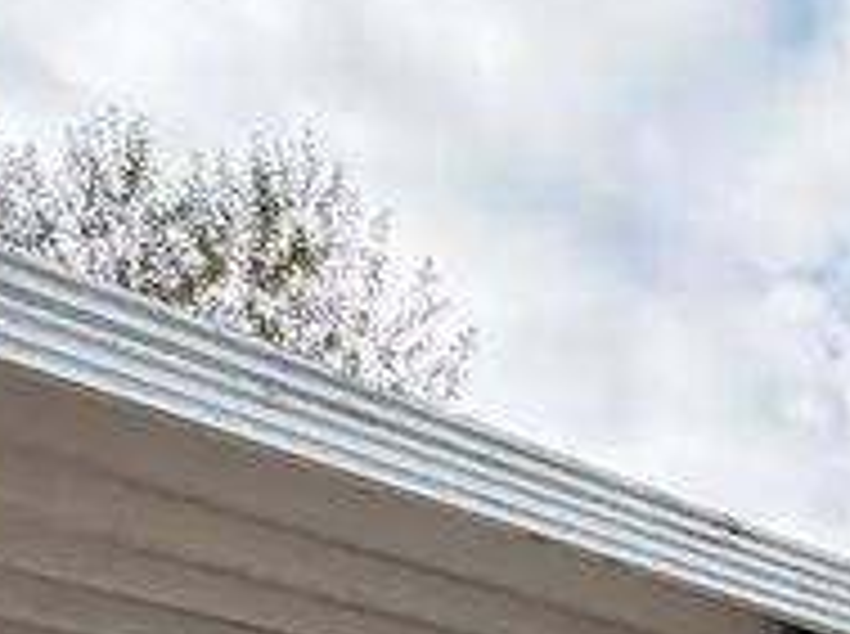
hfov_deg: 22.5
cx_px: 1156
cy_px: 1407
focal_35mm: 76
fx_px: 1863
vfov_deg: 14.5
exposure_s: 1/522
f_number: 2.2
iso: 40
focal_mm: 2.22
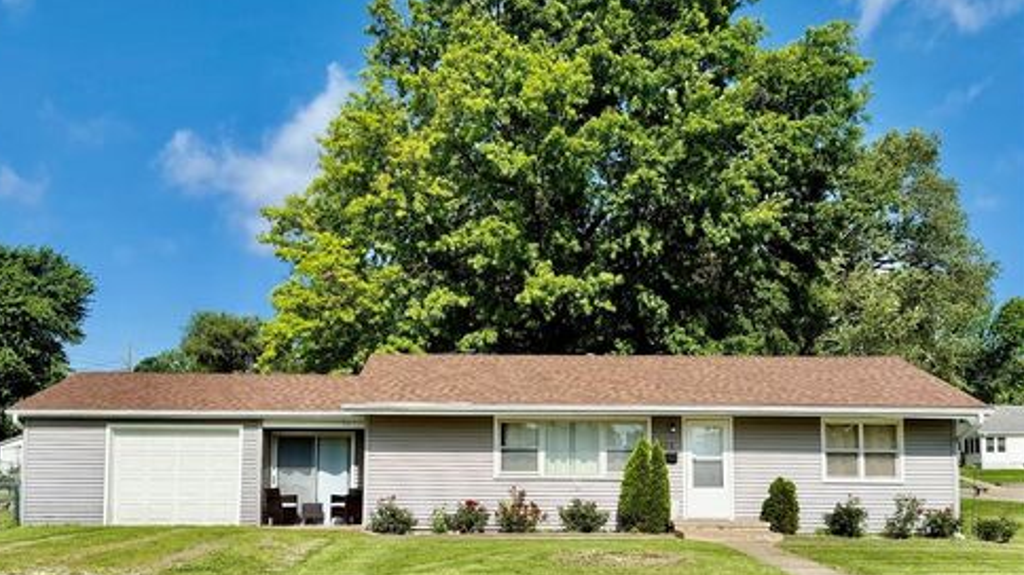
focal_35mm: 27
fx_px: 733
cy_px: 354
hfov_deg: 69.9
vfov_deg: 42.6
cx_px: 497
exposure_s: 1/5714
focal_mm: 6.76
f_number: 1.78
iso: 80
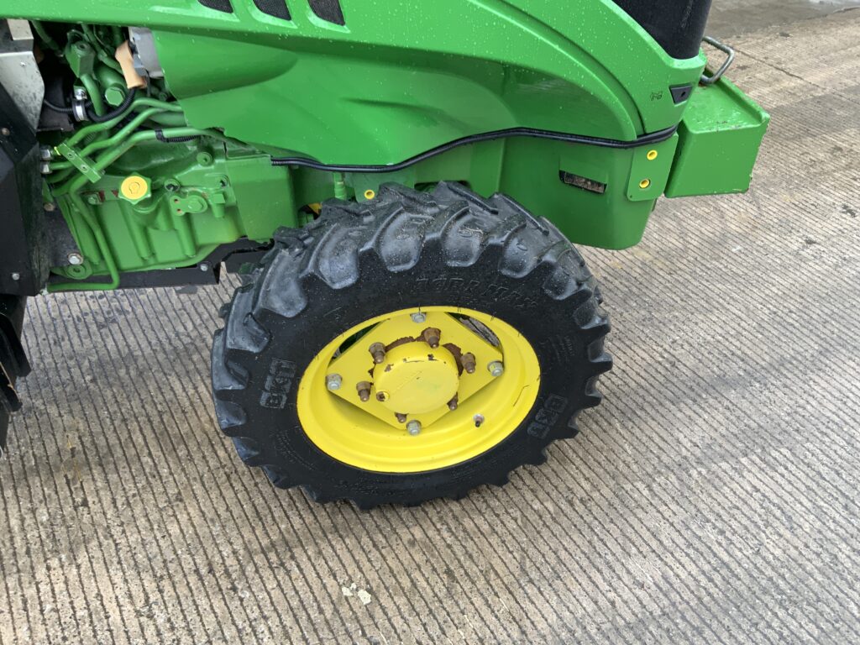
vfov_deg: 48.2
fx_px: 720
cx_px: 430
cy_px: 322
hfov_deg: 61.7
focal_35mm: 29
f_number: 1.8
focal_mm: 3
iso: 16
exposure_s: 1/242
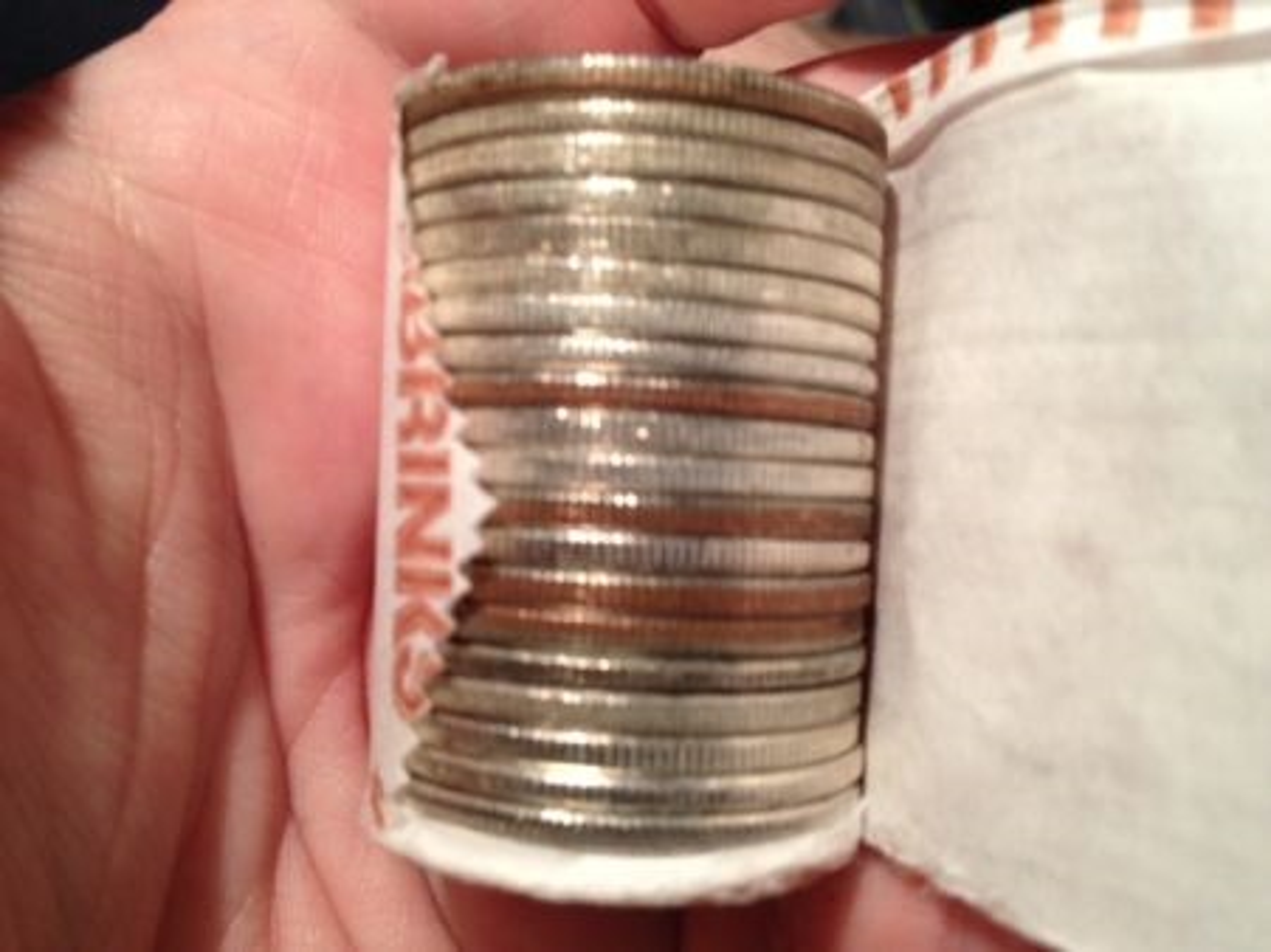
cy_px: 476
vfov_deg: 40.7
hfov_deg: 52.6
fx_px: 1285
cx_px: 636
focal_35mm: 35
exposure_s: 1/20
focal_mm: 4.28
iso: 125
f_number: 2.4
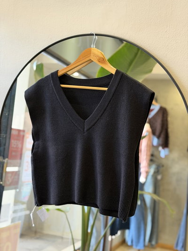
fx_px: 347
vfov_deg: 39.6
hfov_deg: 30.3
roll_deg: -1.5
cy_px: 126
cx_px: 94
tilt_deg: -8.2
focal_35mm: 48
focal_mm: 6.76
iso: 250
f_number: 1.78
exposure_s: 1/33
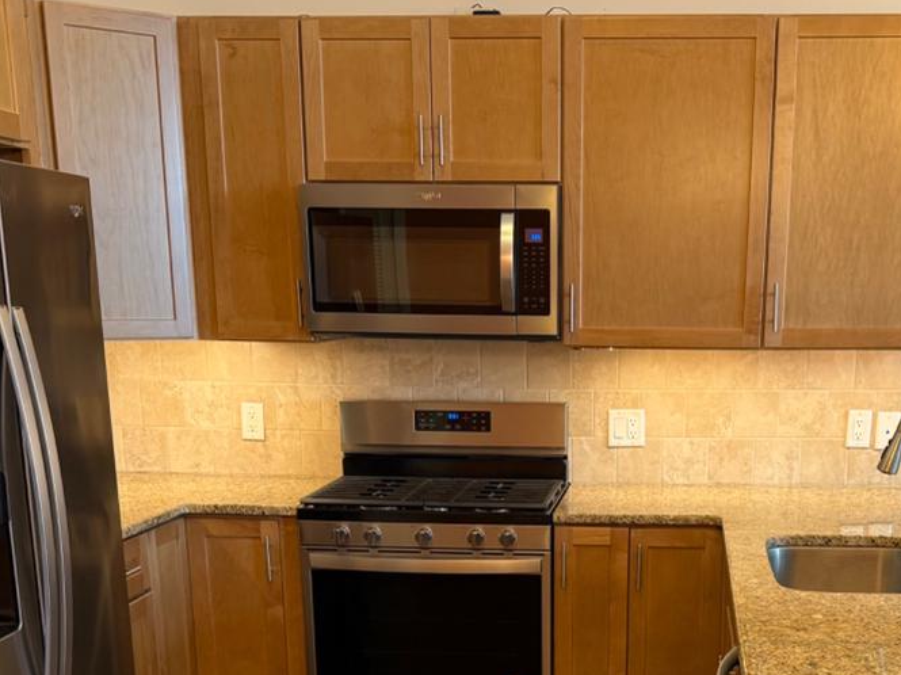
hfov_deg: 36.5
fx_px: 1353
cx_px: 584
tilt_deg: -16.1
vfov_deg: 26.4
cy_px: 684
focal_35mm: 52
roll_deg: -0.4
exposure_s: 1/60
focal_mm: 6.76
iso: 125
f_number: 1.78
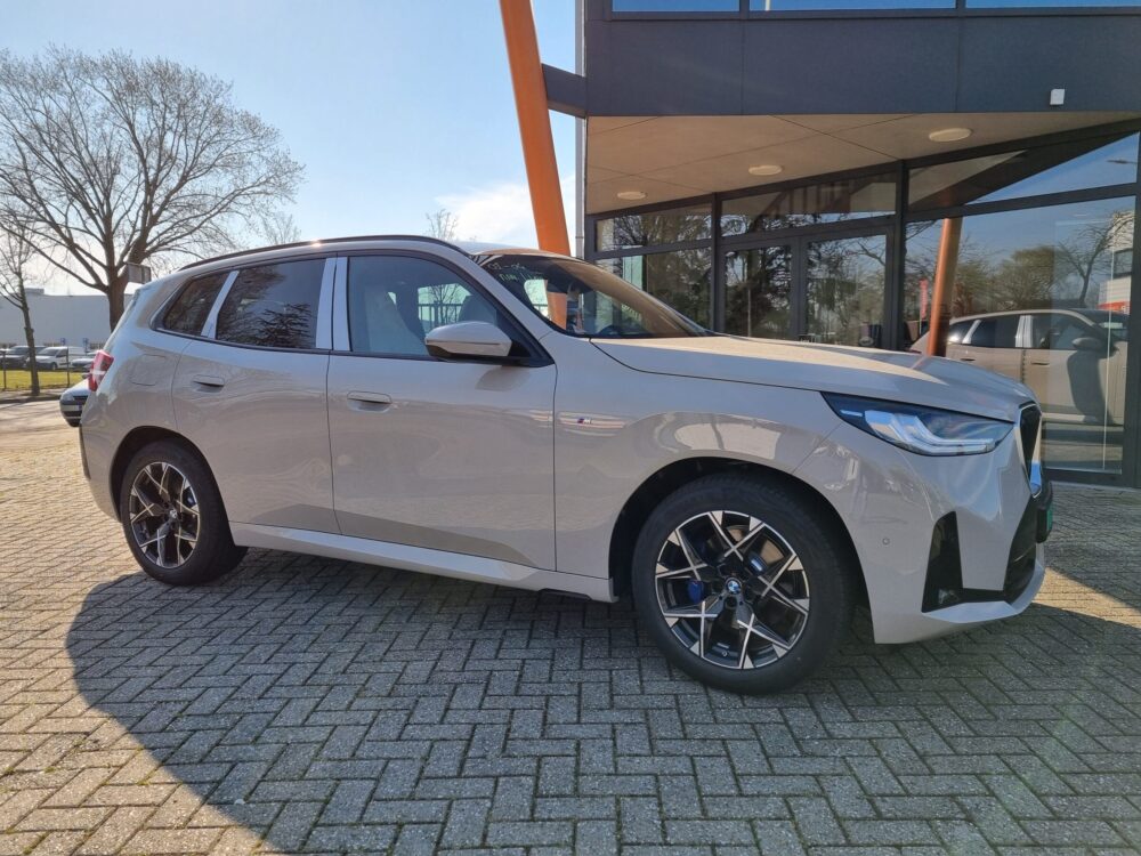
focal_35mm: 26
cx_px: 570
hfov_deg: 67.3
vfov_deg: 53.1
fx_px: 857
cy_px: 428
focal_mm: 5.4
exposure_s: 1/2960
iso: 50
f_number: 1.8
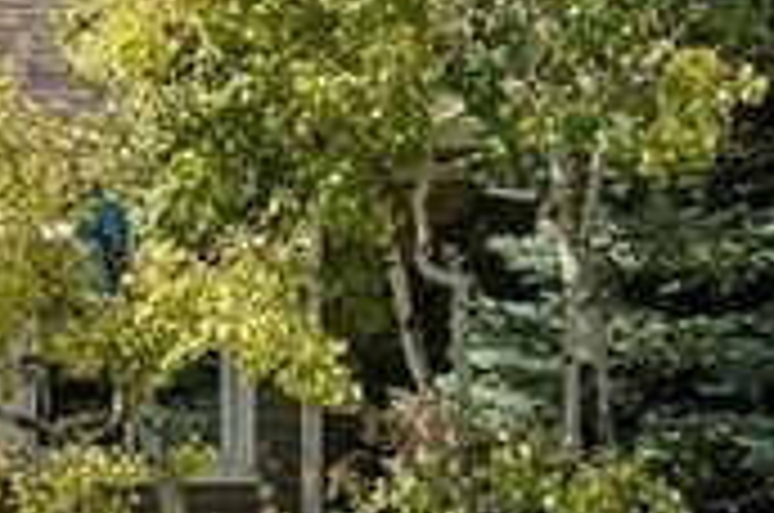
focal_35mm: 179
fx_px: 3841
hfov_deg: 10.0
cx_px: -1120
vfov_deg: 7.6
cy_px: 212
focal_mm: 30
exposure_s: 1/640
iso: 400
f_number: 9
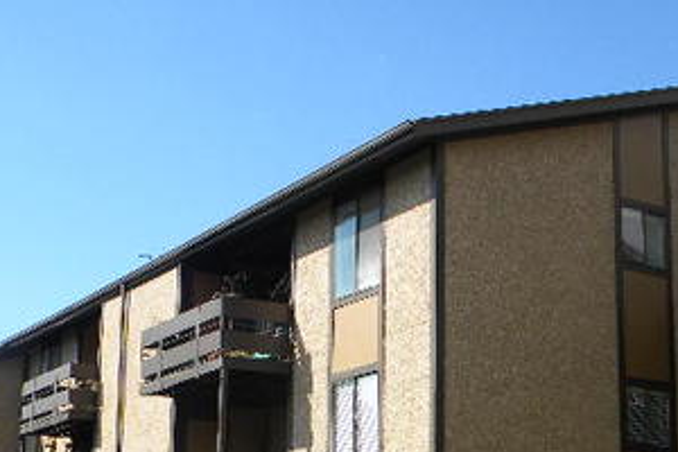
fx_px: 1205
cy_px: 398
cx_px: 253
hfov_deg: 31.3
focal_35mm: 64
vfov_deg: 20.8
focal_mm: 6.4
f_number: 3.7
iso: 80
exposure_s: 1/565
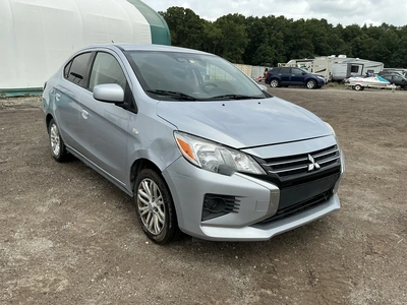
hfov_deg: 63.4
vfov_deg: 49.7
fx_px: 329
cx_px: 204
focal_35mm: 28
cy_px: 152
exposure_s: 1/1577
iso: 25
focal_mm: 3
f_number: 1.8
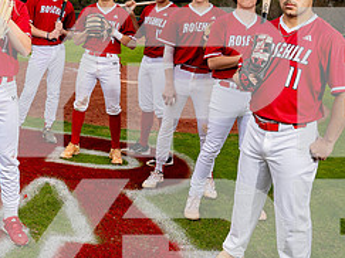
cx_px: 99
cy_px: 83
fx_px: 458
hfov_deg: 40.4
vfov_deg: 31.2
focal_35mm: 46
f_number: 8
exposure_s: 1/250
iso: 200
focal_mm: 20
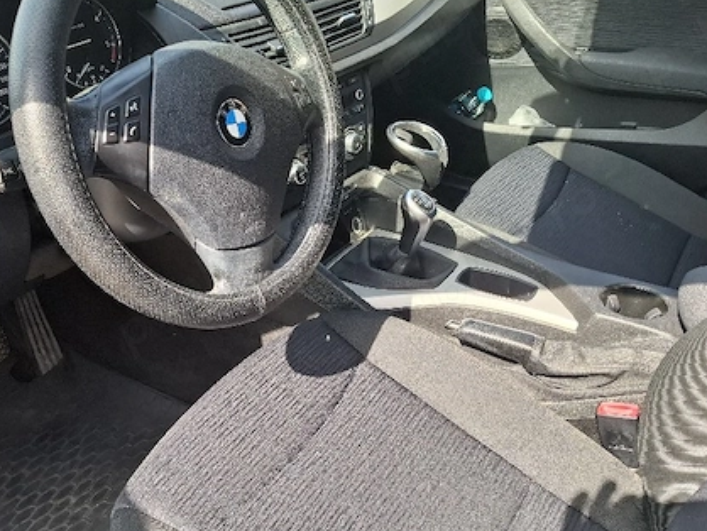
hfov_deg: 55.0
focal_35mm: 33
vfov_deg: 43.0
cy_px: 274
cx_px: 293
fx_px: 674
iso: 50
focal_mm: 5.54
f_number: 1.8
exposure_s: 1/303
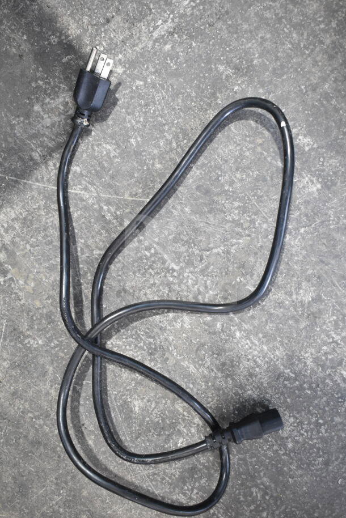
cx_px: 173
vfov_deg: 51.3
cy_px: 259
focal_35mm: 38
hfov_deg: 35.5
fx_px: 540
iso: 1600
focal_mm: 25
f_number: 4
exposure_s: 1/60
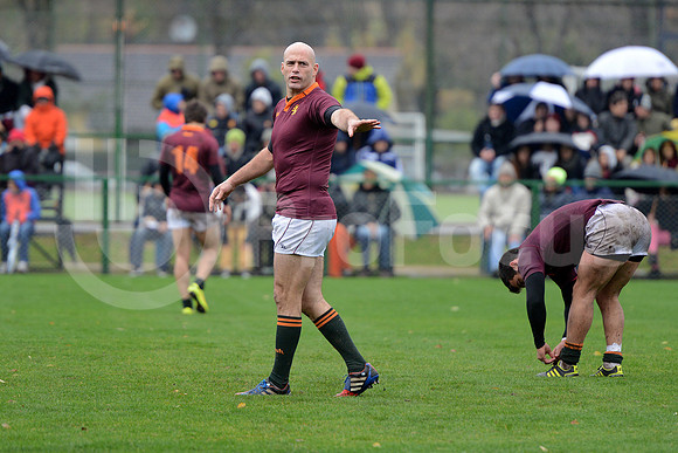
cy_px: 226
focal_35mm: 270
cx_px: 339
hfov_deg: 7.6
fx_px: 5086
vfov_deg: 5.1
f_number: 4
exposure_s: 1/500
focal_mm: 270
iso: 1250
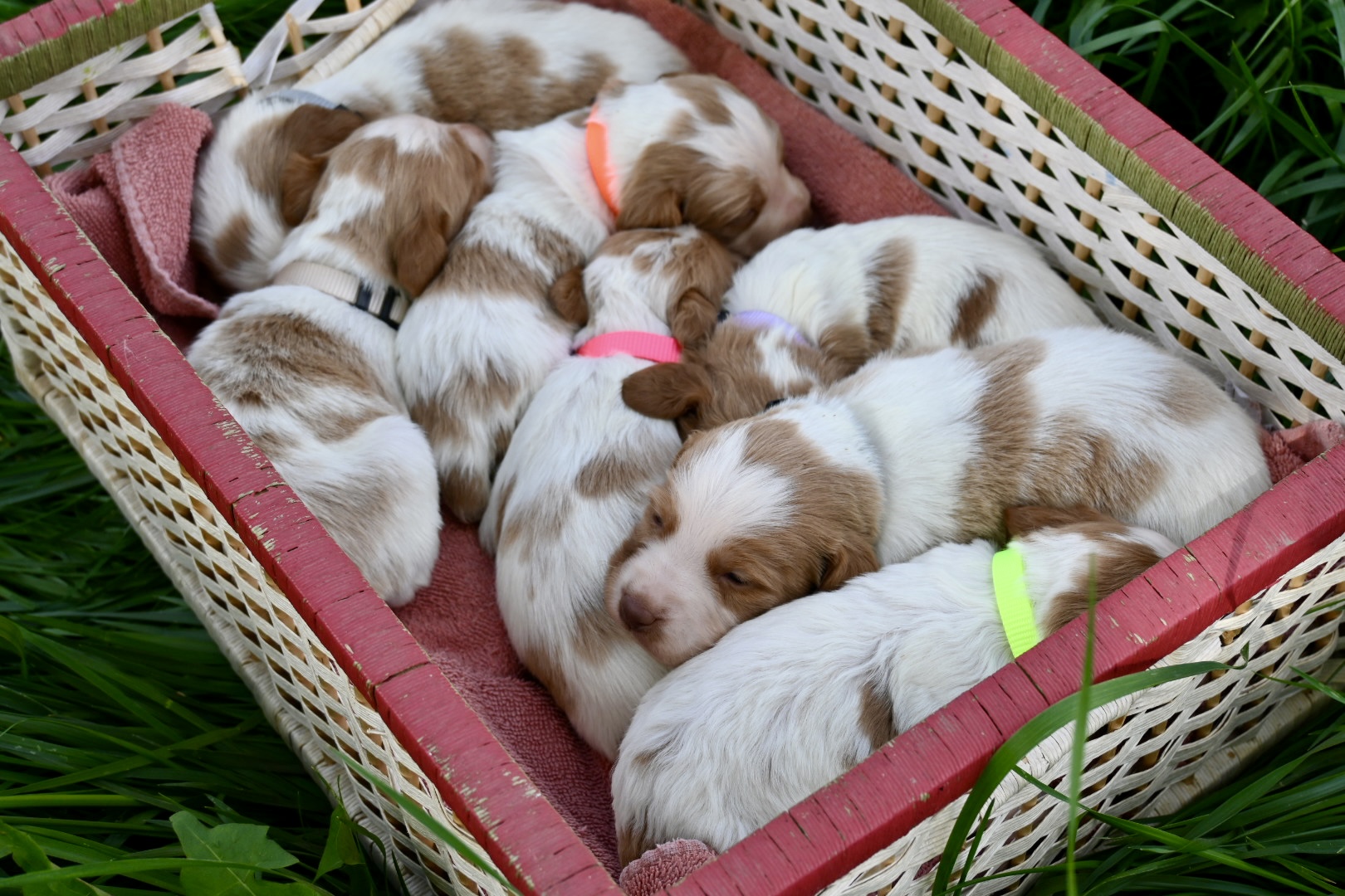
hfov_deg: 36.9
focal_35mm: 54
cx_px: 672
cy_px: 448
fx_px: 2017
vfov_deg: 25.1
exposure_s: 1/250
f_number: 5.6
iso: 140
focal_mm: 36
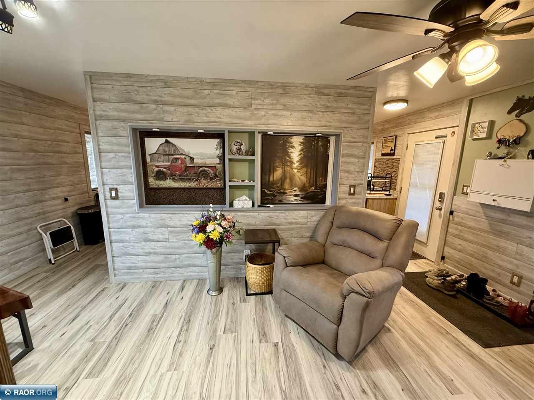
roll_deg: -1.0
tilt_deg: -10.6
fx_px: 216
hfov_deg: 102.1
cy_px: 200
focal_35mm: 14
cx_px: 267
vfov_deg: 85.7
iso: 400
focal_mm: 2.22
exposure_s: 1/60
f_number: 2.2
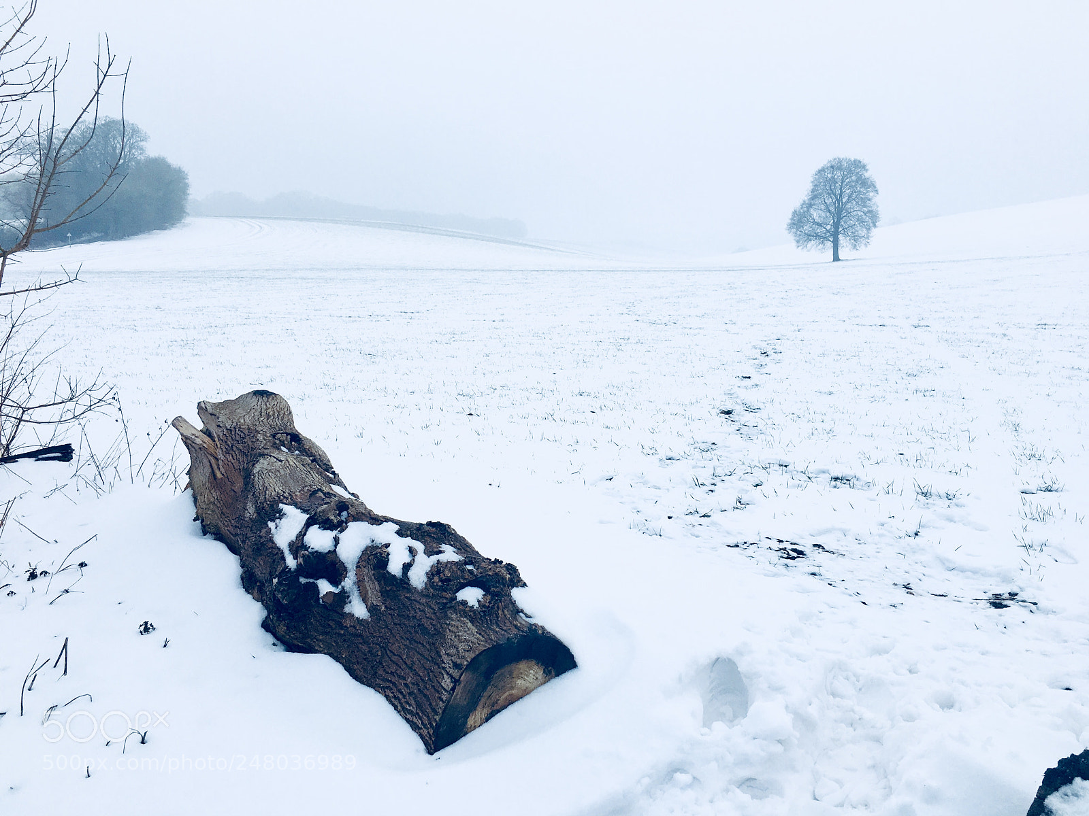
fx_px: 912
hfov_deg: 61.7
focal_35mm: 29
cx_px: 544
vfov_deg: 48.2
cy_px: 408
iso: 25
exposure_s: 1/3205
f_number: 2.2
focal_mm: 4.15
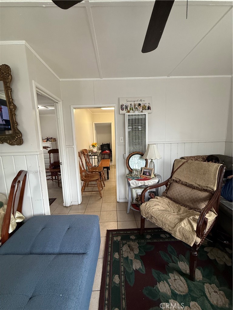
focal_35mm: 14
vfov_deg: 102.1
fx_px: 126
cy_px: 155
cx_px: 116
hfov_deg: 85.7
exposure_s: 1/120
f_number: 2.2
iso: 250
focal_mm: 2.22
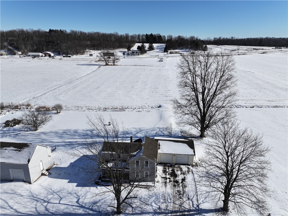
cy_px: 108
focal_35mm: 24
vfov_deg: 56.8
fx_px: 200
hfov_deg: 71.6
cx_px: 144
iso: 100
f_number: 2.8
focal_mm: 12.29
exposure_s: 1/4000
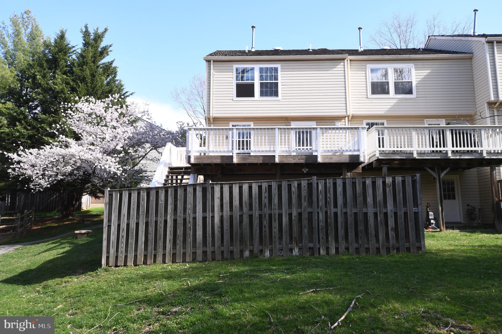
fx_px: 390
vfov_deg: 46.4
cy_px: 167
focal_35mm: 28
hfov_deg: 65.5
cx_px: 251
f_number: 8
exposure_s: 1/125
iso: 200
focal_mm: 19
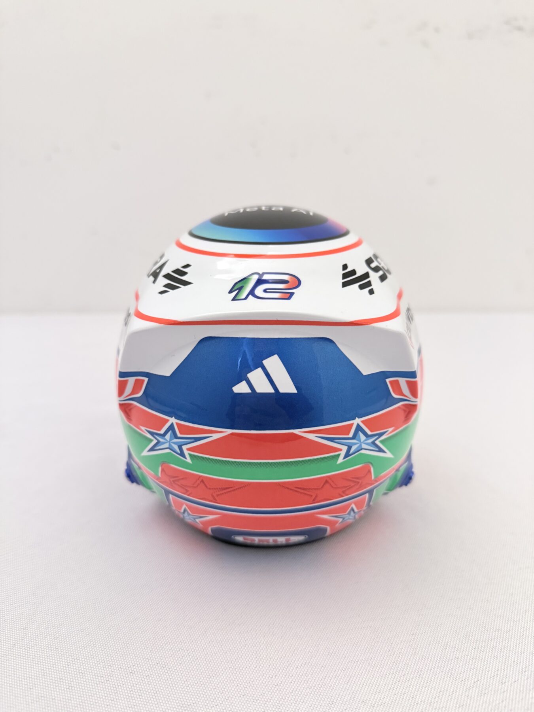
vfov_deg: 71.6
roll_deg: +0.6
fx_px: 494
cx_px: 267
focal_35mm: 24
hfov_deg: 56.8
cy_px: 356
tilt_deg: -19.0
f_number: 1.78
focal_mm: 6.76
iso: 500
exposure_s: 1/50
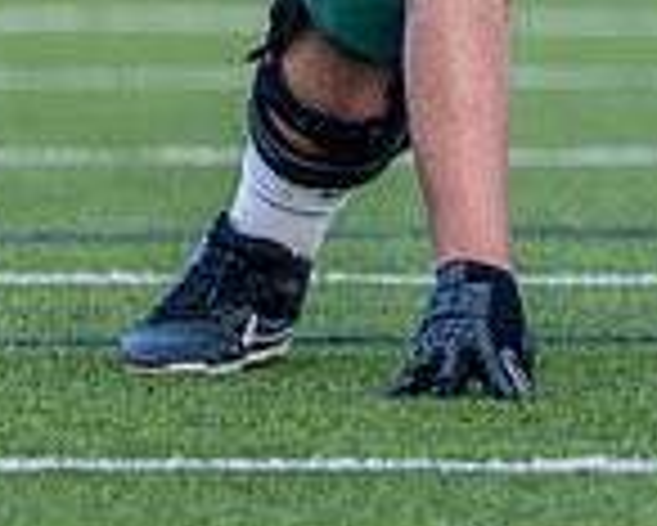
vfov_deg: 1.7
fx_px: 17570
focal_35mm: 903
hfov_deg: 2.1
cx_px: 789
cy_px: -227
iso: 500
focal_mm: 178
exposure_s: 1/1250
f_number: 2.8
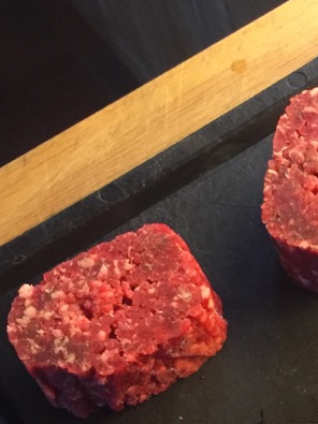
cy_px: 437
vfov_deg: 22.1
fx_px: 1042
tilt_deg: -64.1
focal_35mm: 85
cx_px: 415
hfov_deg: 16.4
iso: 250
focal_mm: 4.15
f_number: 2.2
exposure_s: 1/33
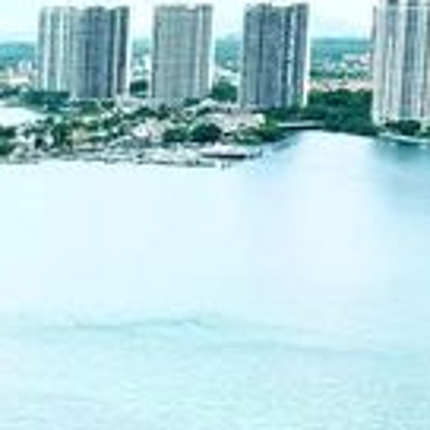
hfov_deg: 15.0
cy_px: 250
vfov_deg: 17.4
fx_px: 1405
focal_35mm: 100
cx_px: -360
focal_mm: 6.76
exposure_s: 1/5814
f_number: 1.78
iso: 80
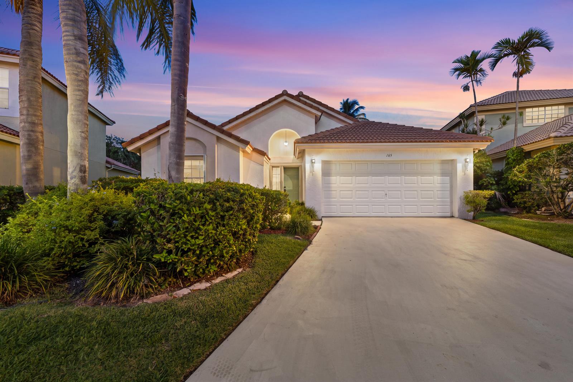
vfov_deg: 81.2
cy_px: 191
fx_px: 223
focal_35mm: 14
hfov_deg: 104.3
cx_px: 286
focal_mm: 14
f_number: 9
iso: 250
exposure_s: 1/250
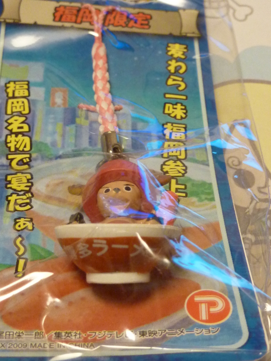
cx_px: 136
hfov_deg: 23.3
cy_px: 180
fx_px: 658
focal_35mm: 63
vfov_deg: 30.7
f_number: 3.5
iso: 400
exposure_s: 1/30
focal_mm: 5.7
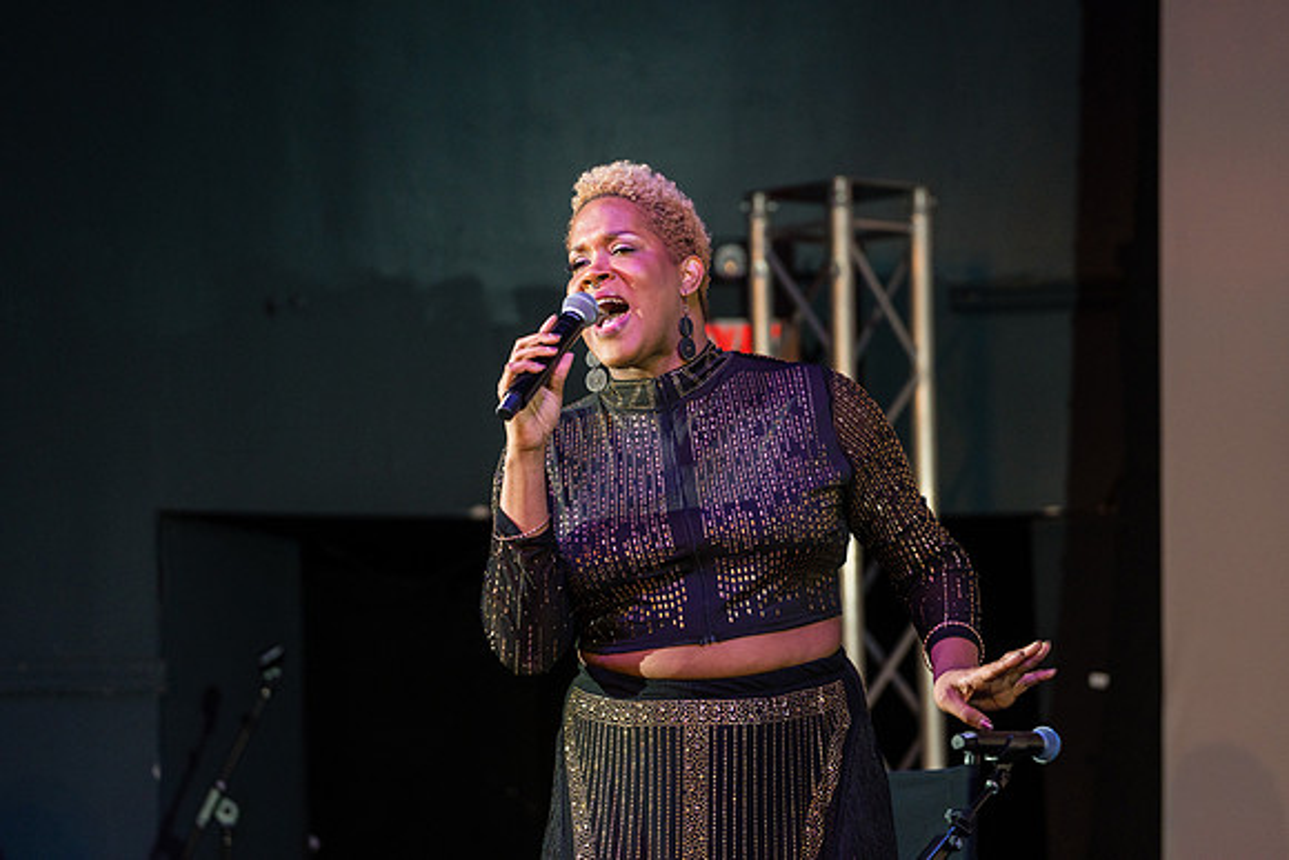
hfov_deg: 11.3
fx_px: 6518
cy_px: 430
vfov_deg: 7.5
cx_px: 644
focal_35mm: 182
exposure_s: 1/250
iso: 2000
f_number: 4
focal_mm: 182
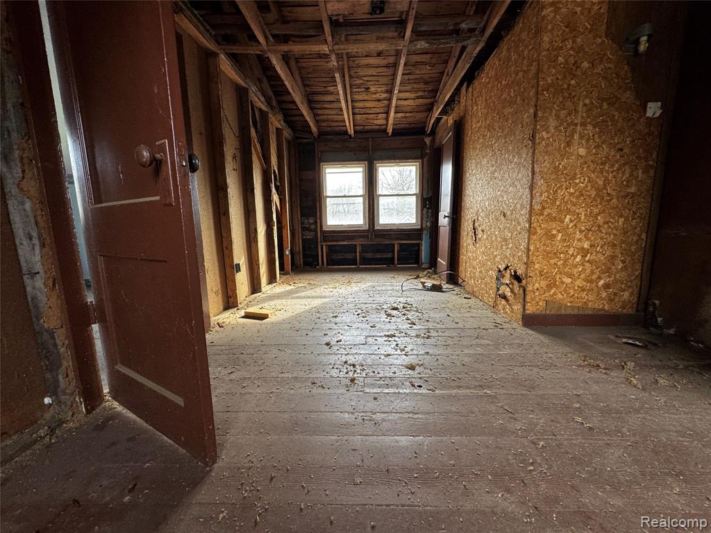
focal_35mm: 14
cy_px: 266
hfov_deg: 102.1
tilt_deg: -9.2
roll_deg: +0.5
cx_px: 356
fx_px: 288
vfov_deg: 85.7
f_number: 2.2
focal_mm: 2.22
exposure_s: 1/99
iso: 160
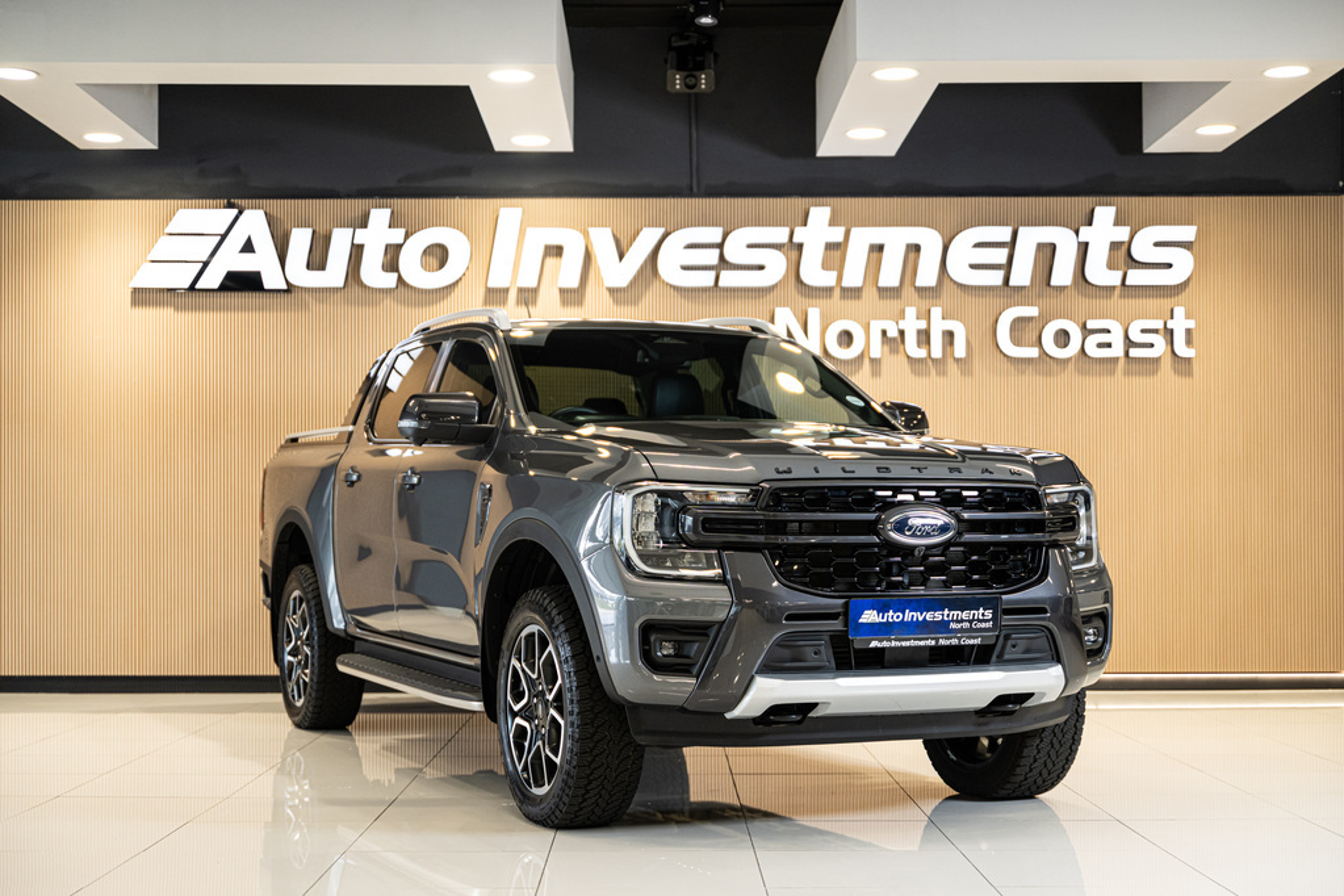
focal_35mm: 52
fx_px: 1941
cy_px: 448
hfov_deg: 38.2
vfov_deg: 26.0
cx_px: 672
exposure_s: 1/160
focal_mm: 52
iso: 640
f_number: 2.8
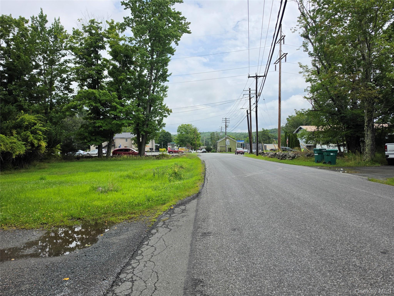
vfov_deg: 58.9
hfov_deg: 73.9
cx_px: 197
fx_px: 262
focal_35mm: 23
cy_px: 148
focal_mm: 6.5
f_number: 1.4
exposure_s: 1/7939
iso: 50
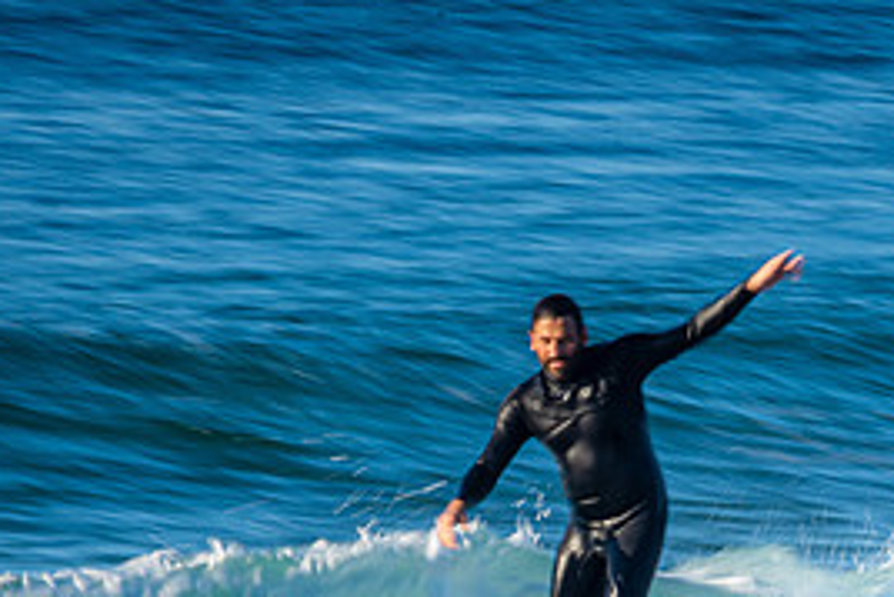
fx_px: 40275
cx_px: 684
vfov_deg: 0.8
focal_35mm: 1621
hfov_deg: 1.3
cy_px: 629
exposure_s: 1/20
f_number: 25
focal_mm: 500
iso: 100
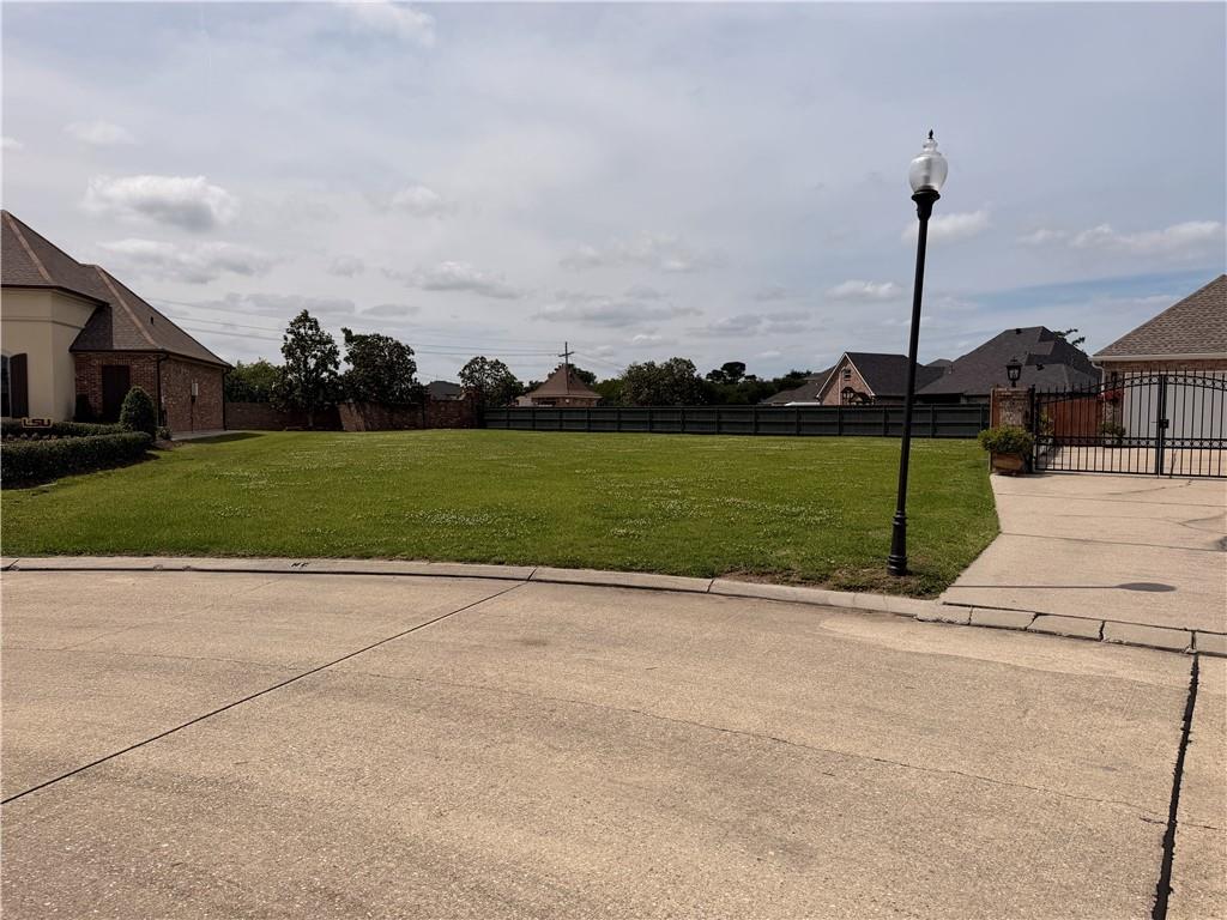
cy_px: 460
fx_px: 851
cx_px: 614
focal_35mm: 24
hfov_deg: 71.6
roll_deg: +0.0
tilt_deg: -3.3
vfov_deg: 56.8
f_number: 1.78
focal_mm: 6.76
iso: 80
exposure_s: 1/14286
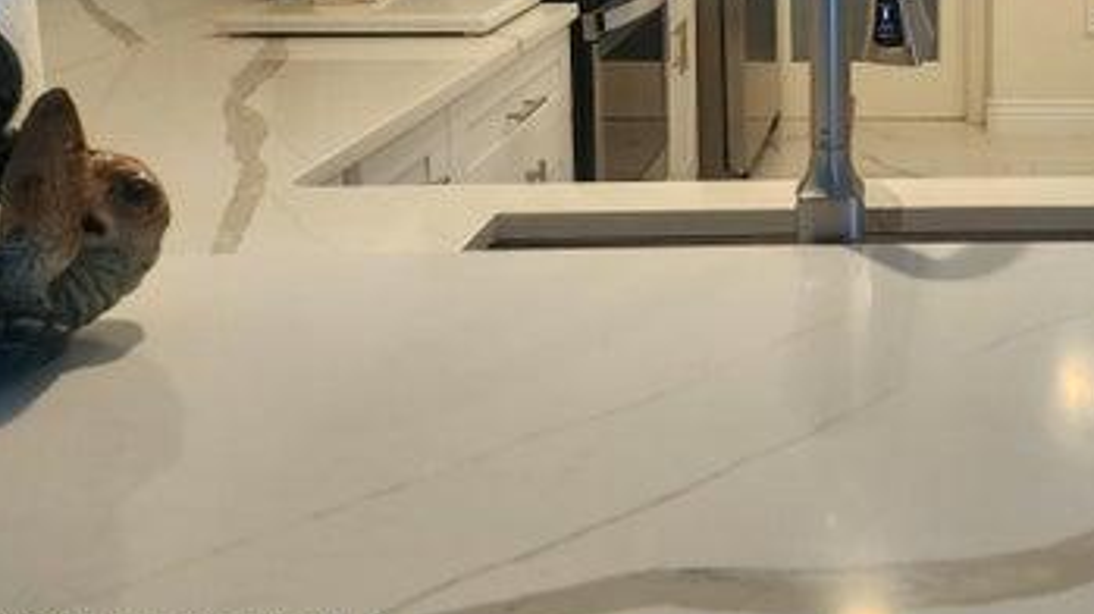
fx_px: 1334
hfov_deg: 42.1
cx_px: 915
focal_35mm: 46
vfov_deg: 24.4
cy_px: -44
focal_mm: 6.4
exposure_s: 1/120
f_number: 1.8
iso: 200
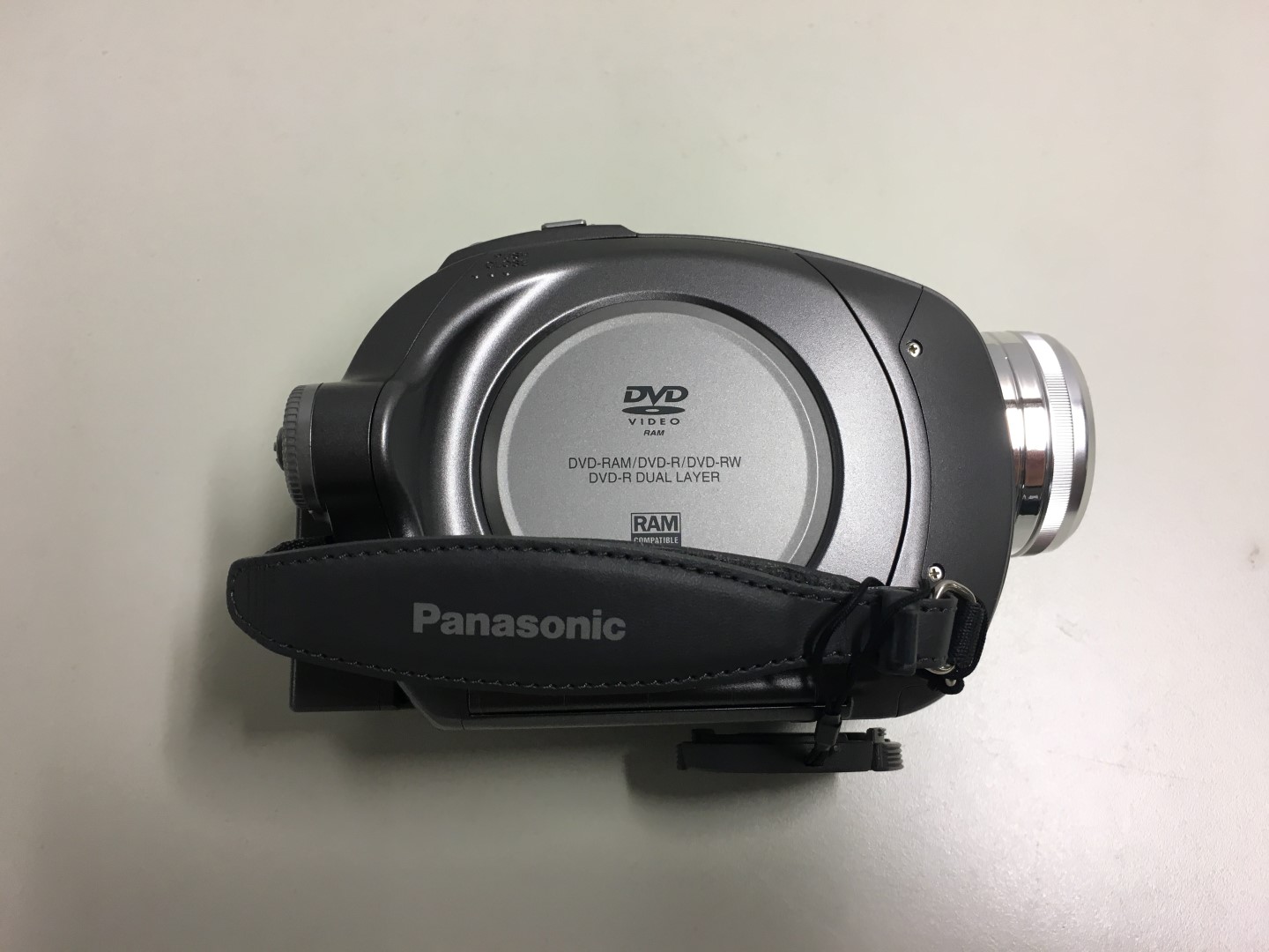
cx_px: 634
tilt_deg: -71.9
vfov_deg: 48.2
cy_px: 476
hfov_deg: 61.7
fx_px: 1063
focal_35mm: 29
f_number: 2.2
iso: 32
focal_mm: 4.15
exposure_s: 1/33
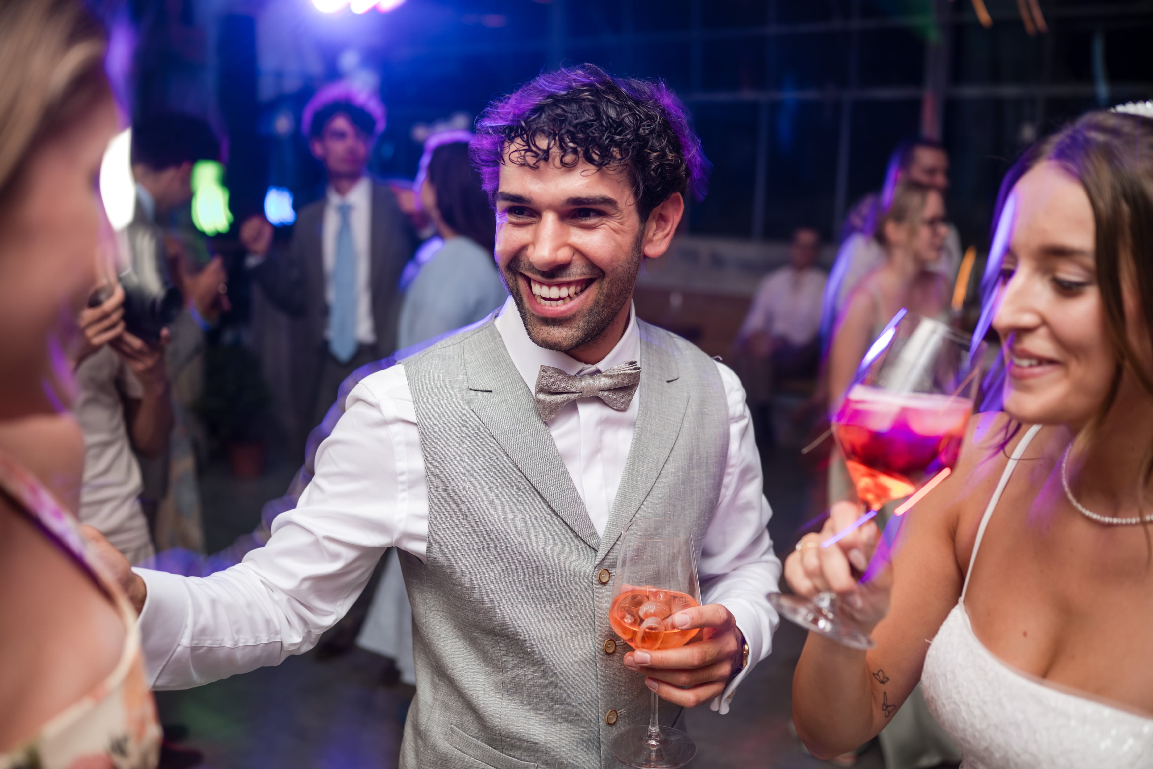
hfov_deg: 52.3
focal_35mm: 37
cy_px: 381
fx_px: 1175
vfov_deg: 36.2
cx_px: 567
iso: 200
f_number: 2.2
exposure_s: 1/20
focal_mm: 35
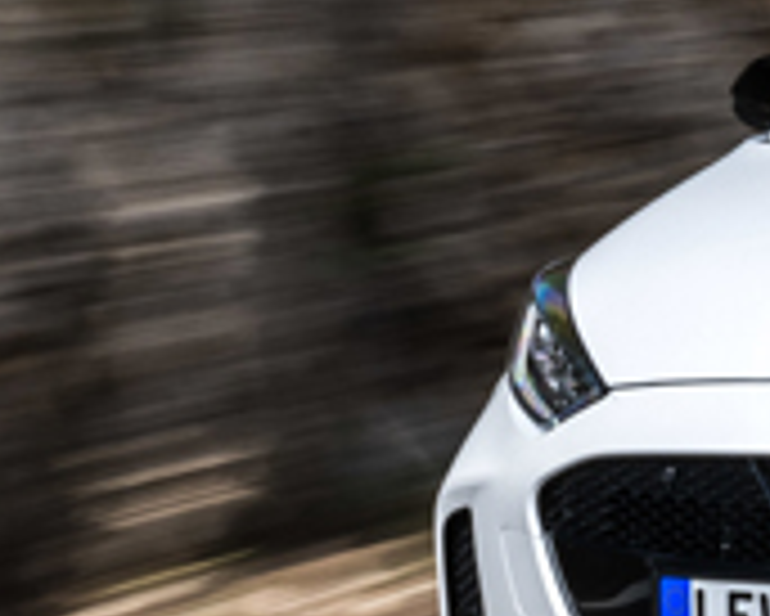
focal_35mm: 151
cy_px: -151
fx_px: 3451
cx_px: 1121
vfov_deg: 10.0
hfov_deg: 12.2
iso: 64
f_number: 20
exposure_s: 1/25
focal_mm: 32.5
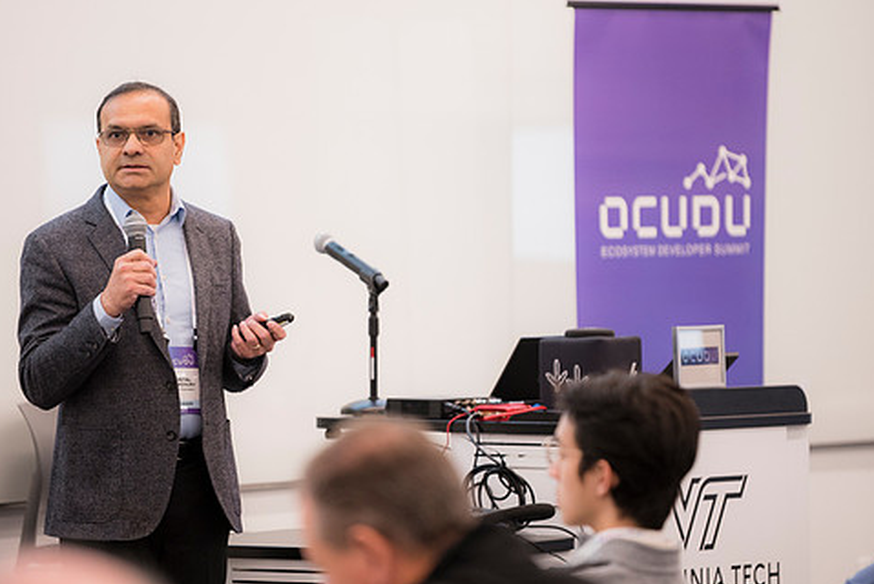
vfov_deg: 5.7
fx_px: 5879
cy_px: 289
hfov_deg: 8.5
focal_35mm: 242
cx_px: 407
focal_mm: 200
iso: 1000
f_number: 2.8
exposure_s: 1/160
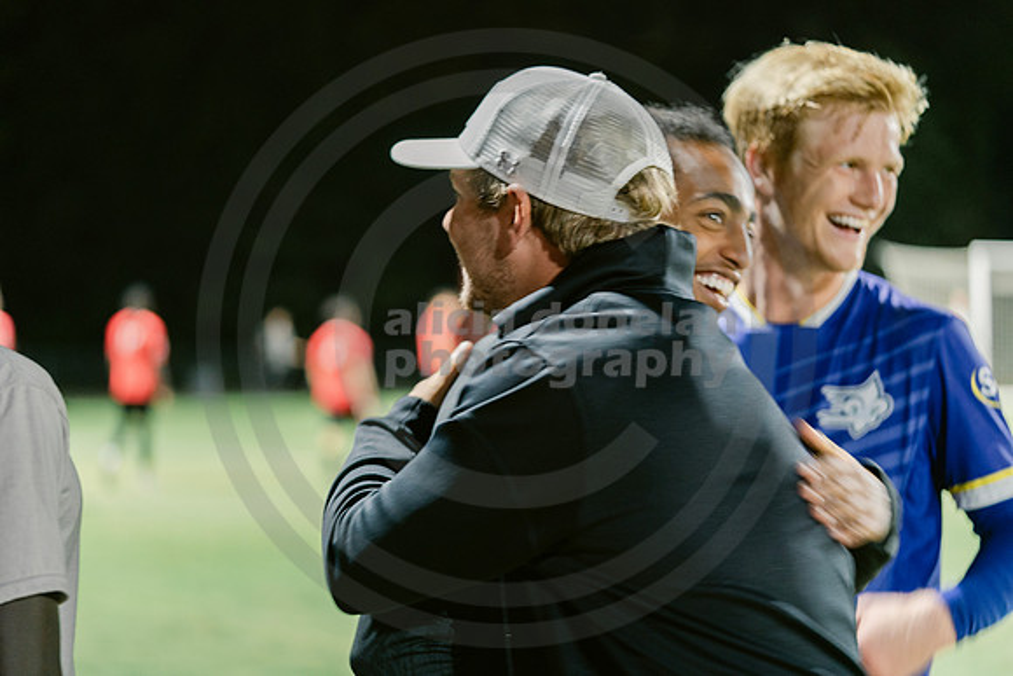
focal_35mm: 90
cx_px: 506
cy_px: 338
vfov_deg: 15.2
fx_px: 2533
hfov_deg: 22.6
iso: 2000
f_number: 2.8
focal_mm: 90
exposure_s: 1/60
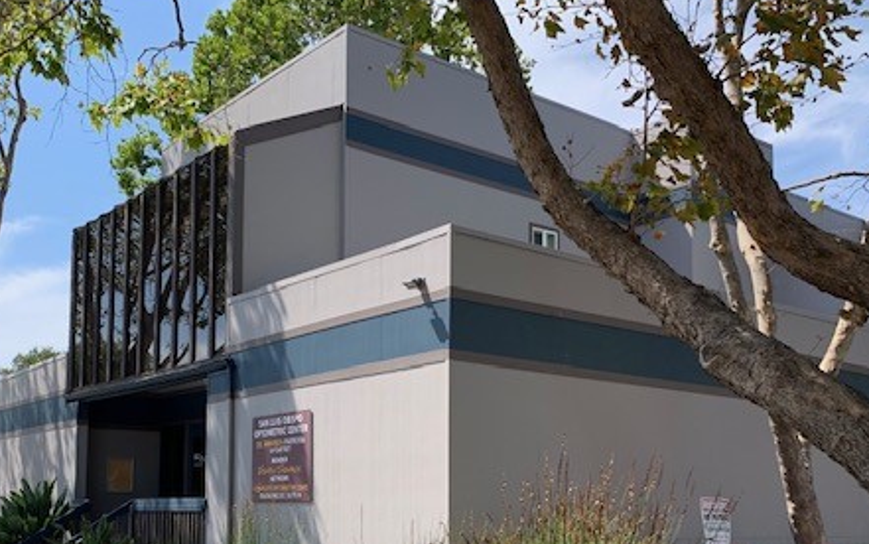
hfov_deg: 49.0
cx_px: 347
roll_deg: -1.4
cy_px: 447
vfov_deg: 31.1
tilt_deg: +5.5
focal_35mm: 40
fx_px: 948
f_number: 1.8
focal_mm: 4.25
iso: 25
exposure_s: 1/1163
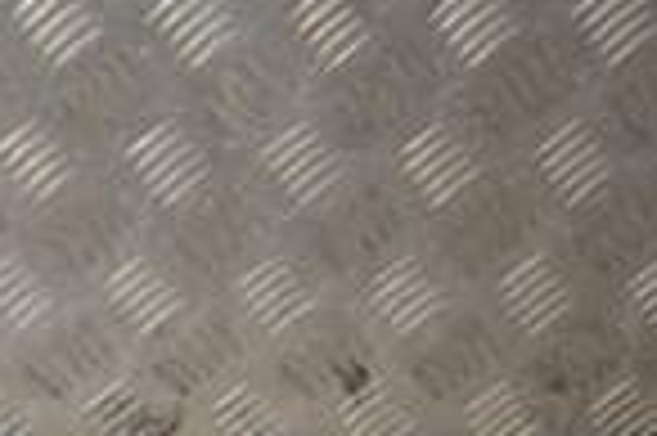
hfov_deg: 12.3
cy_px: 868
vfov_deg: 8.7
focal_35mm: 148
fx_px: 2698
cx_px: -634
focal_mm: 24
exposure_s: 1/200
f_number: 7.1
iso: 800
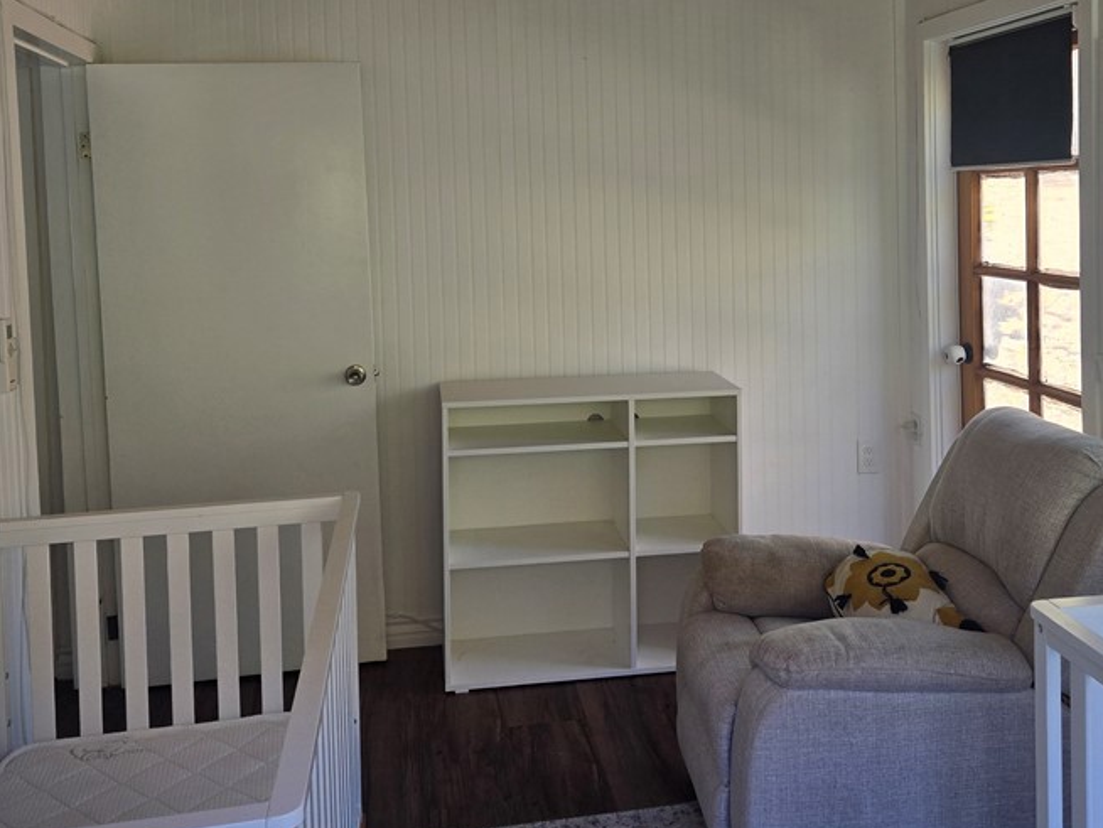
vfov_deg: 39.1
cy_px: 256
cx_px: 631
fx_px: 1148
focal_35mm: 36
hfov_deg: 51.2
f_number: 1.8
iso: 80
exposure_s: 1/180
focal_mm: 5.4
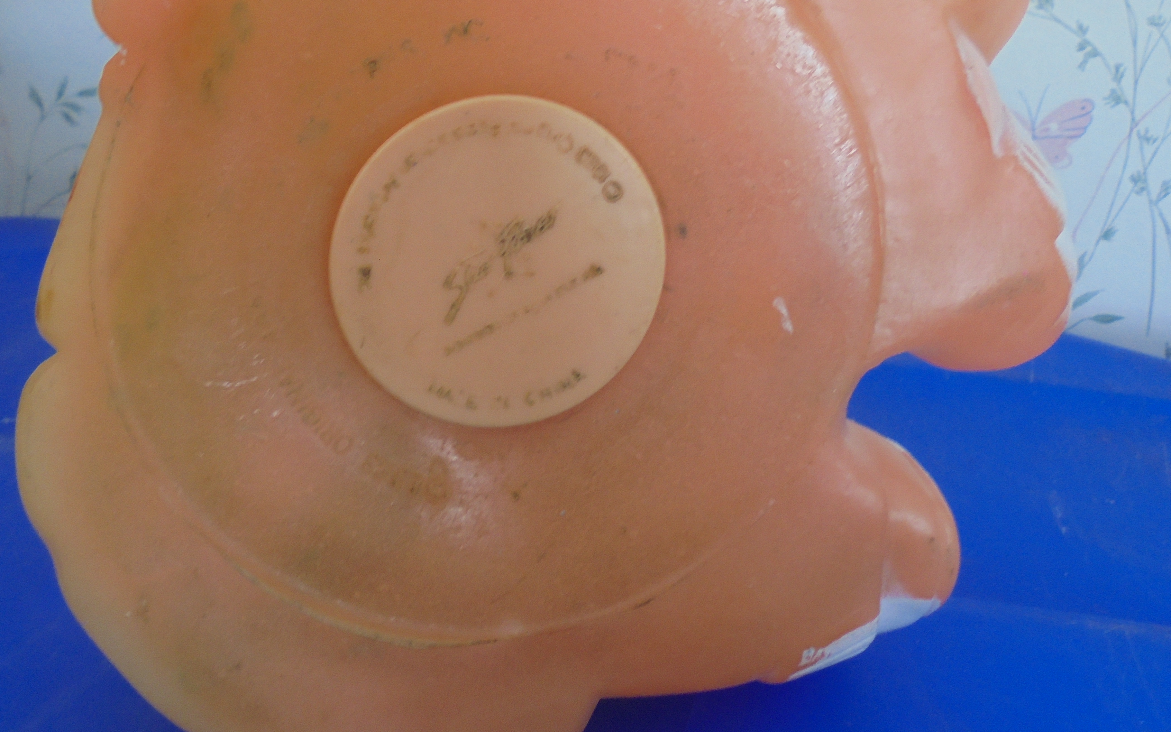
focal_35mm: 39
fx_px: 1245
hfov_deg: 50.2
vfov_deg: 32.4
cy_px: 225
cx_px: 504
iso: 100
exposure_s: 1/30
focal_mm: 4.6
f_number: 3.5
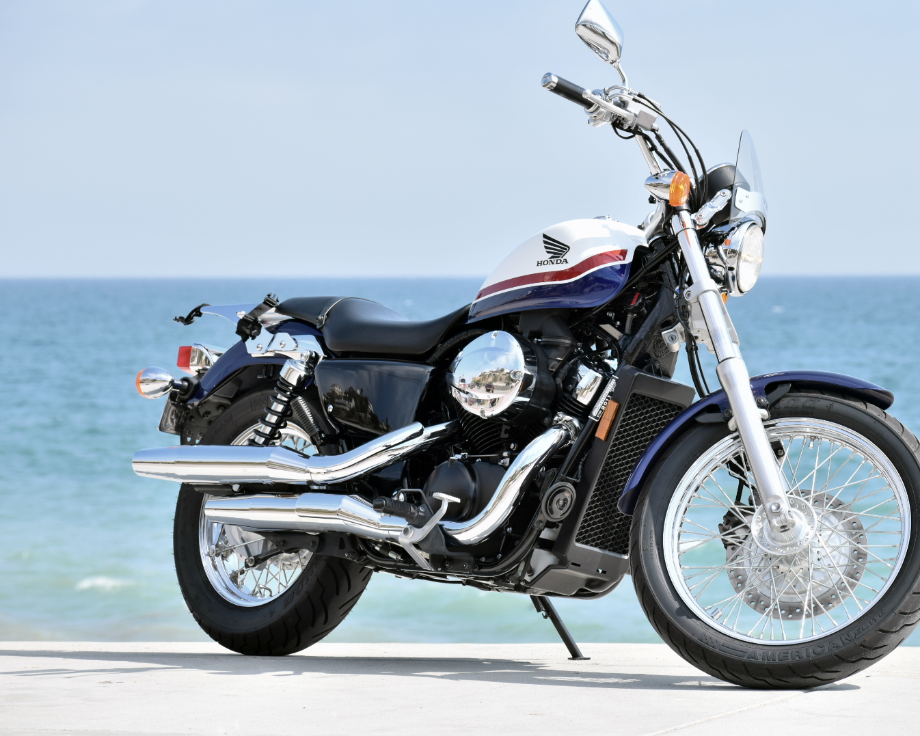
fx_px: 4520
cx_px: 547
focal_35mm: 166
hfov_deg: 11.6
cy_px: 368
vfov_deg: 9.3
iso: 140
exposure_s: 1/400
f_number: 6.3
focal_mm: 98
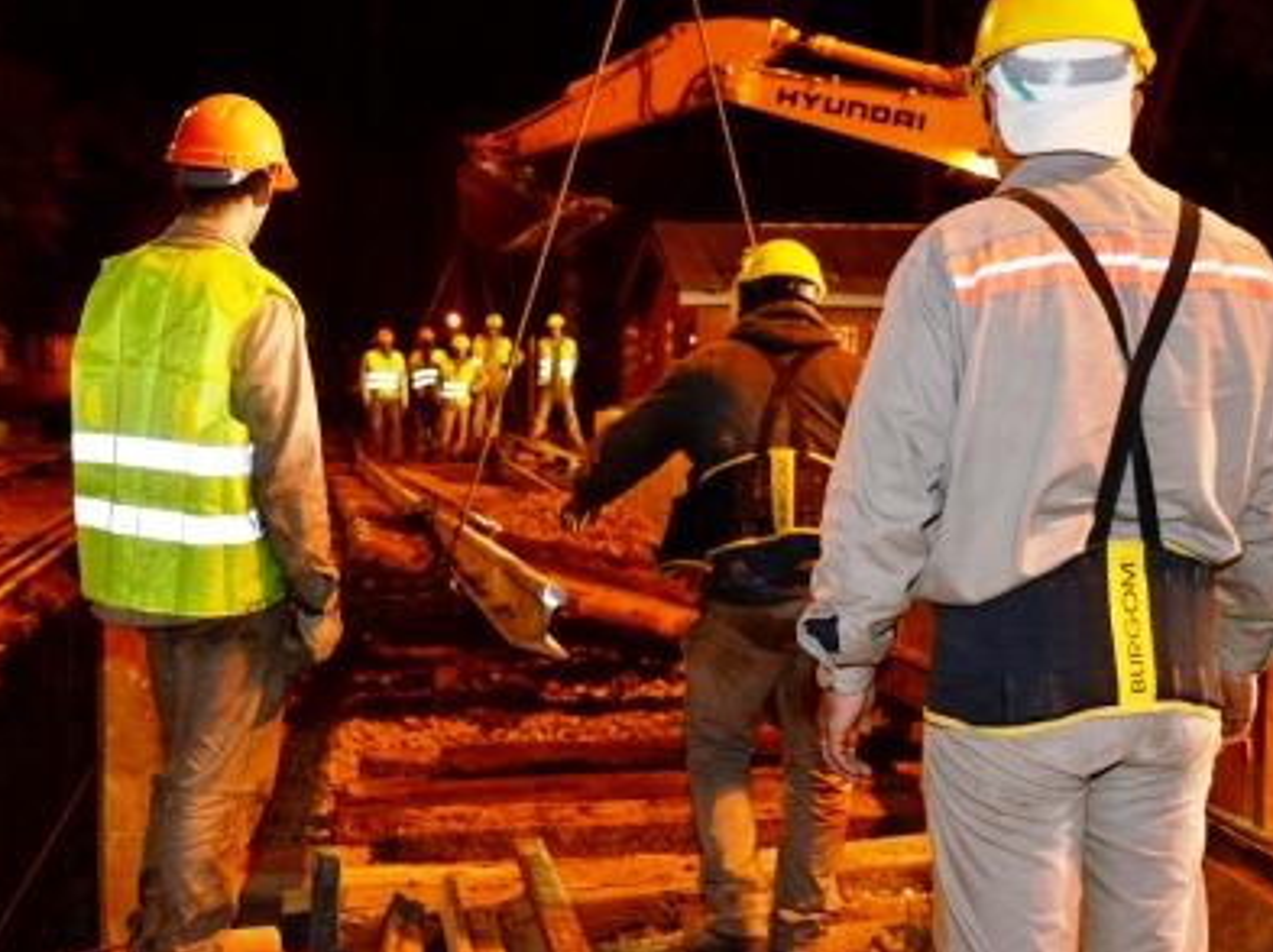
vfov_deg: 31.5
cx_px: 612
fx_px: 1690
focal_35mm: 46
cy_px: 478
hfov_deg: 41.3
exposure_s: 1/50
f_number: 4
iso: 1600
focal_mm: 28
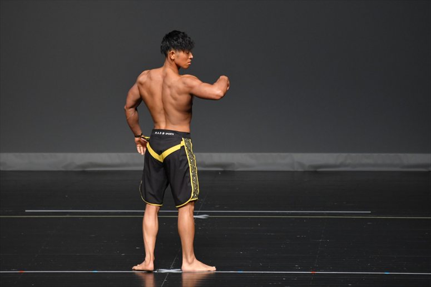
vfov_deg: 4.0
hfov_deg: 6.0
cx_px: 216
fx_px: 4128
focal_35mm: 345
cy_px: 144
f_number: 5.6
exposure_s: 1/400
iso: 2000
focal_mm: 230
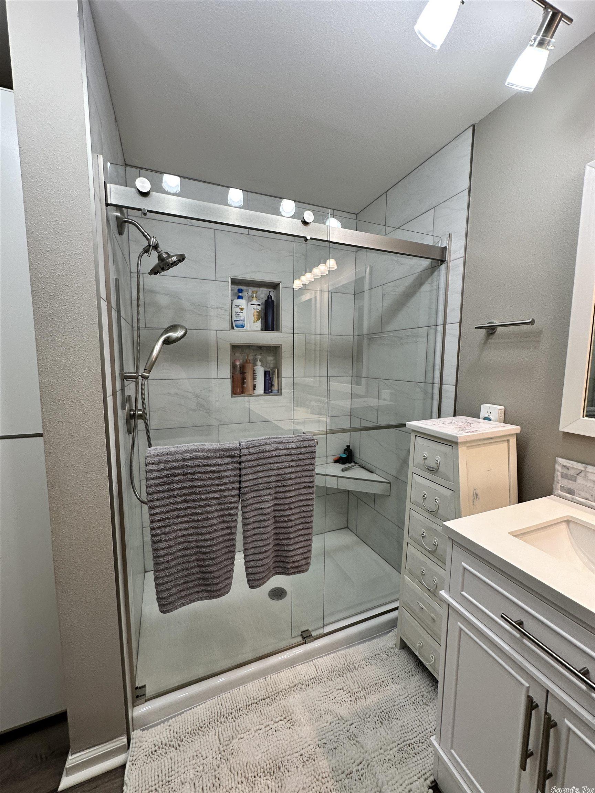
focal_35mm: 14
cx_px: 298
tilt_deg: -4.4
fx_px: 321
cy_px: 396
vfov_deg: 102.1
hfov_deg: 85.7
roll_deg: +0.0
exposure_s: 1/120
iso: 100
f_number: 2.2
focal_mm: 2.22
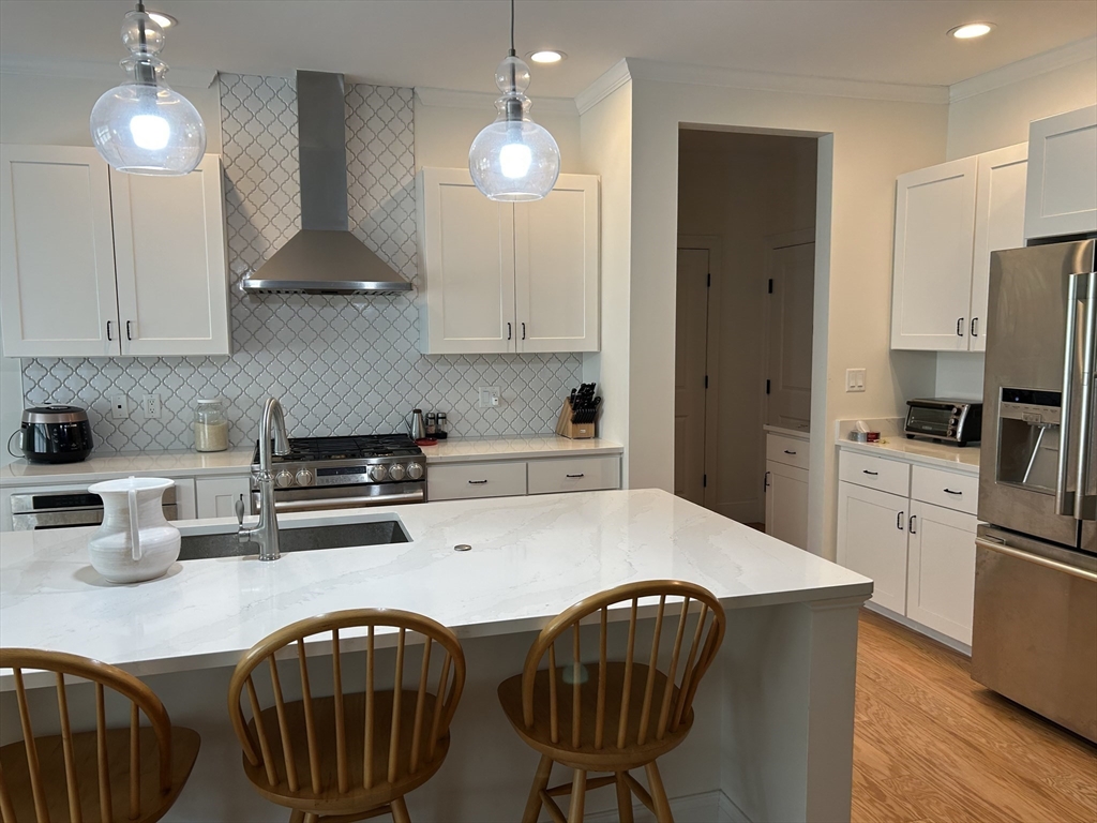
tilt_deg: -6.9
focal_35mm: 26
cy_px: 412
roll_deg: +0.7
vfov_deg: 53.1
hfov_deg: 67.3
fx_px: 824
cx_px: 548
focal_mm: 5.7
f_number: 1.5
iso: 64
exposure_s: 1/120
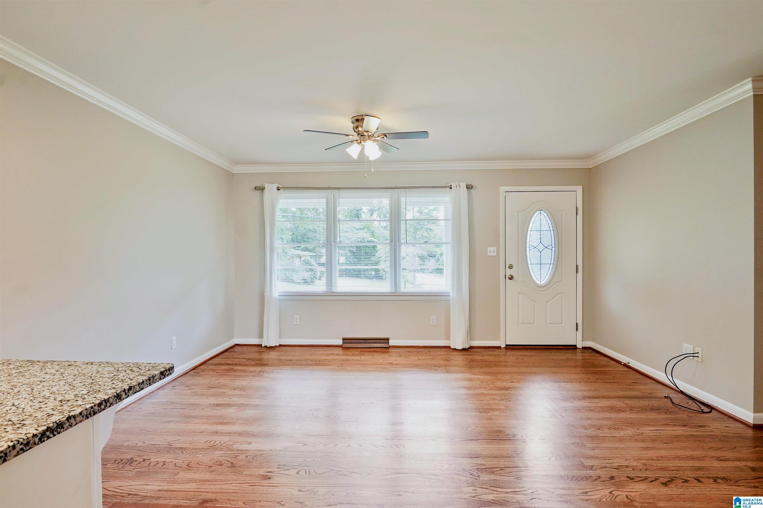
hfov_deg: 90.0
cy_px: 254
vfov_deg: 67.4
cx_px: 382
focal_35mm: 18
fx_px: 381
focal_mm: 12
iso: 250
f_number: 8
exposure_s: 1/13
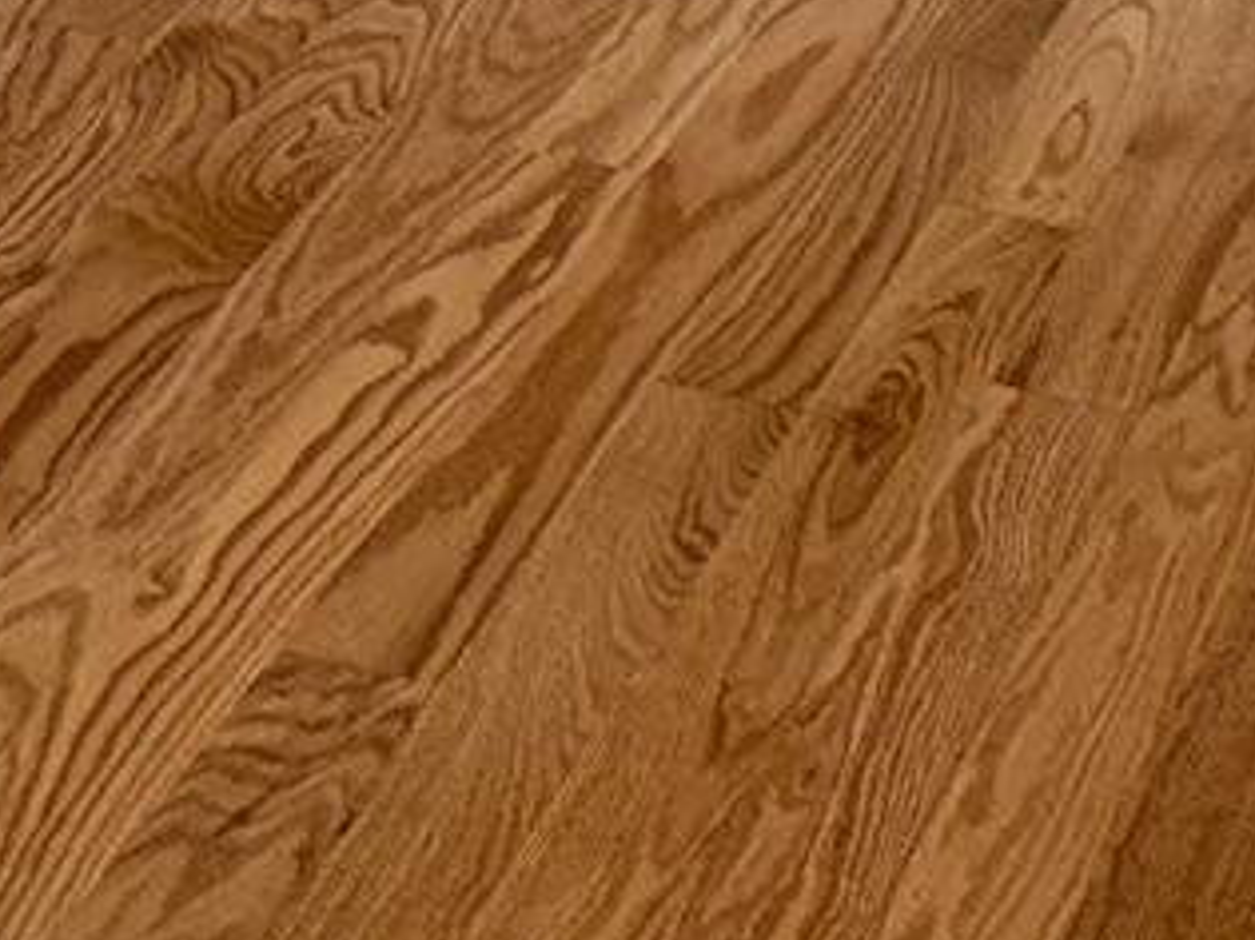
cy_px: -1621
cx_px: -120
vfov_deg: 8.4
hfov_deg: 12.5
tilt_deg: -5.1
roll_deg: -0.9
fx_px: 5654
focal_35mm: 156
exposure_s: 1/120
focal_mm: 6.76
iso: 125
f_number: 1.78
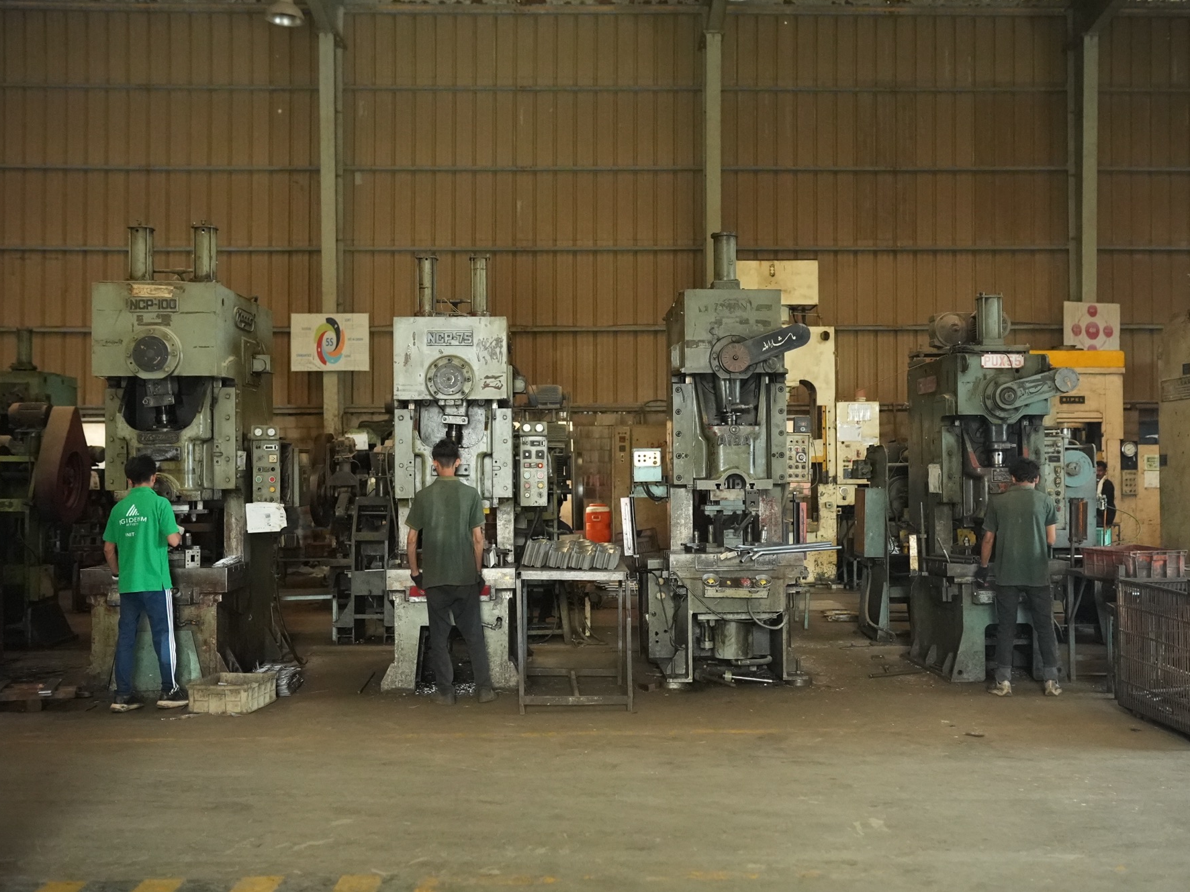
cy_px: 446
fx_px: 1306
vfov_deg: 37.7
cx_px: 621
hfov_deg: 49.0
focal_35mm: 38
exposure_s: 1/100
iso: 12800
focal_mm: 35
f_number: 2.2
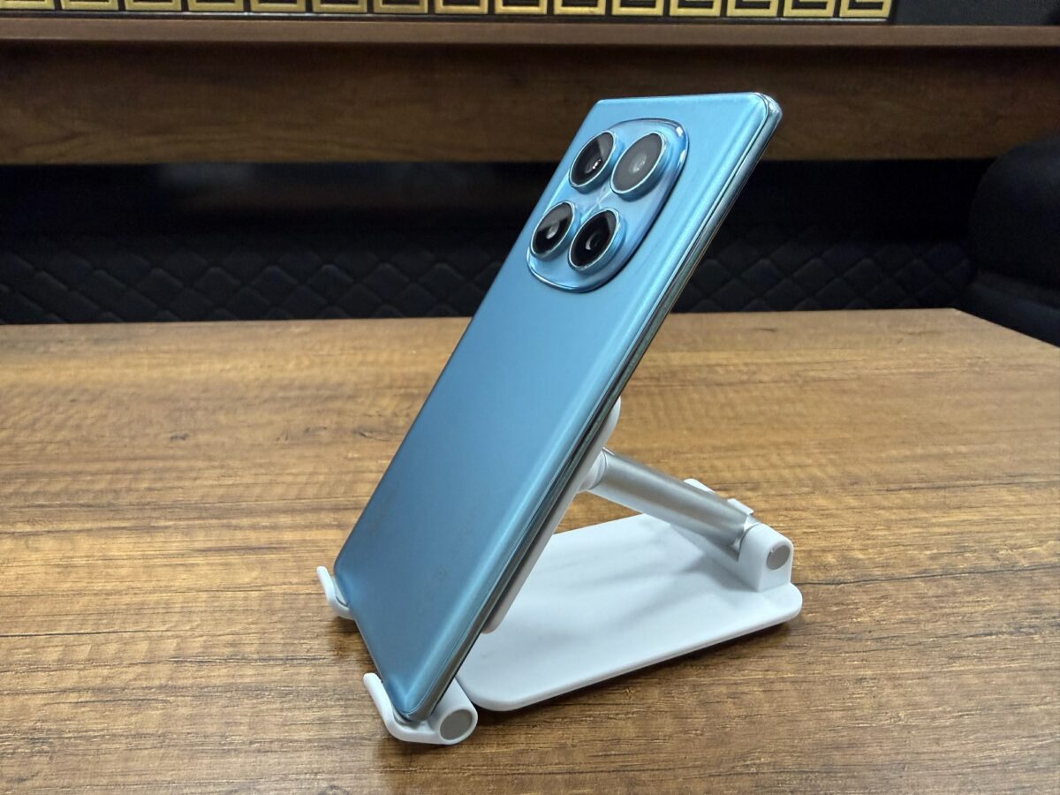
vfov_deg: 54.9
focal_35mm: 25
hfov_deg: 69.4
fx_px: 766
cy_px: 398
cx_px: 530
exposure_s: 1/50
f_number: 2.2
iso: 200
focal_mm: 2.22
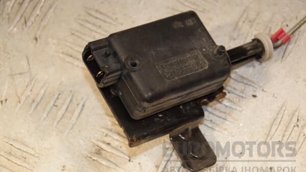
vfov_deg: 8.5
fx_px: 1152
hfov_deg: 15.1
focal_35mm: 142
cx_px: 153
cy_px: 81
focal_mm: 90
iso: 800
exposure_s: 1/200
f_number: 7.1
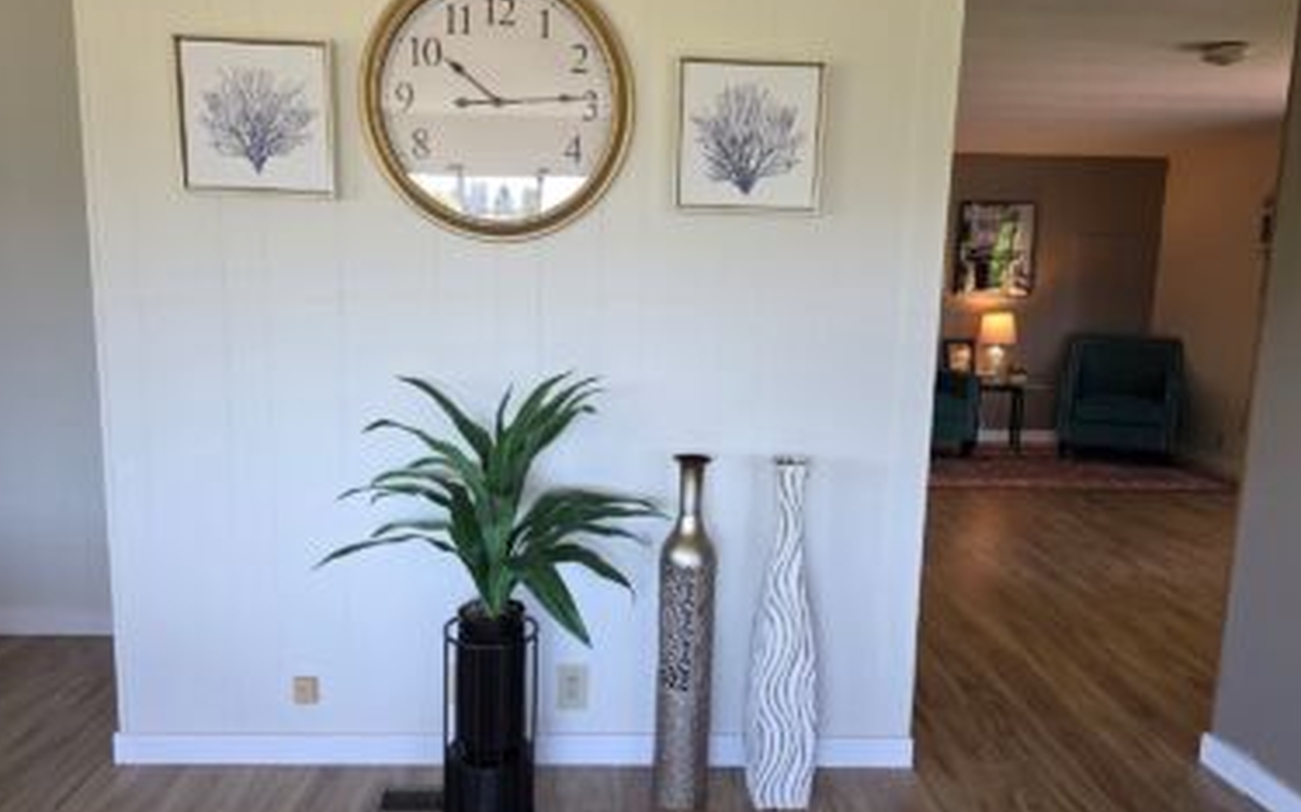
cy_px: 420
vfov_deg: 47.5
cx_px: 638
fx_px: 921
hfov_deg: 70.4
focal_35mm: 26
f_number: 1.7
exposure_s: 1/180
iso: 200
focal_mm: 6.3
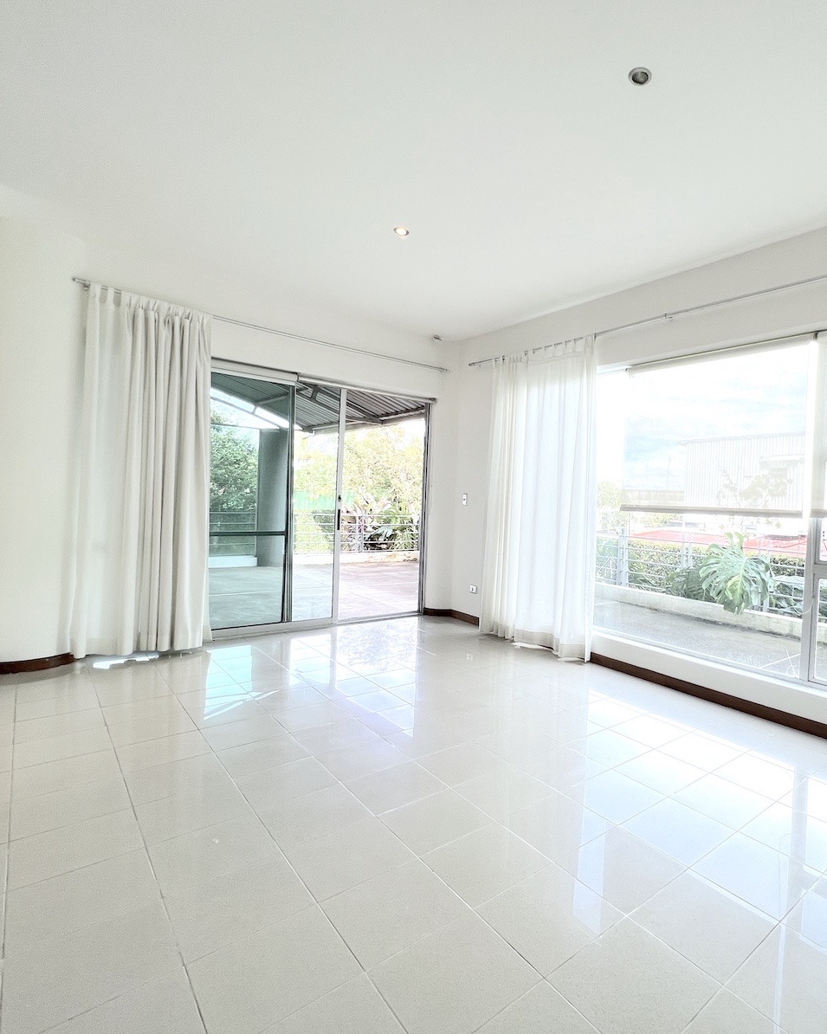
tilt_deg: -1.2
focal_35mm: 17
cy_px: 517
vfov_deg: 89.6
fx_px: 520
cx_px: 590
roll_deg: -1.4
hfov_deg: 73.1
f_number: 1.8
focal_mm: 1.57
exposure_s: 1/127
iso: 32
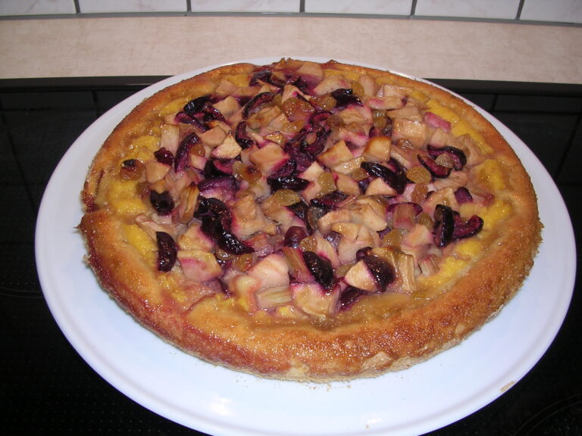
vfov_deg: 37.7
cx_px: 291
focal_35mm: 38
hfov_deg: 49.0
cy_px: 218
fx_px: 639
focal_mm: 5.8
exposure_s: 1/60.1
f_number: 2.8
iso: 100
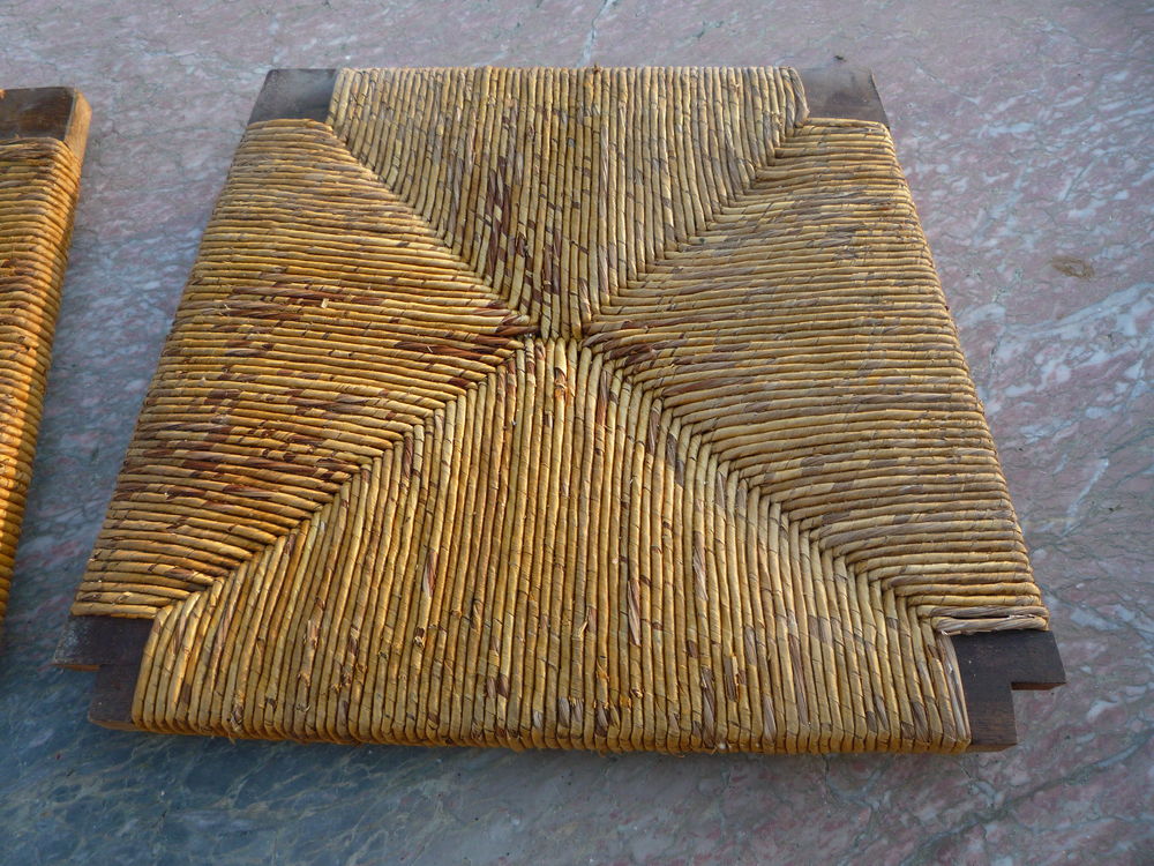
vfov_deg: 46.8
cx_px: 577
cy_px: 433
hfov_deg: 60.0
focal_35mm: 30
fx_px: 1000
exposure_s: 1/100
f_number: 3.3
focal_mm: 5.2
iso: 100
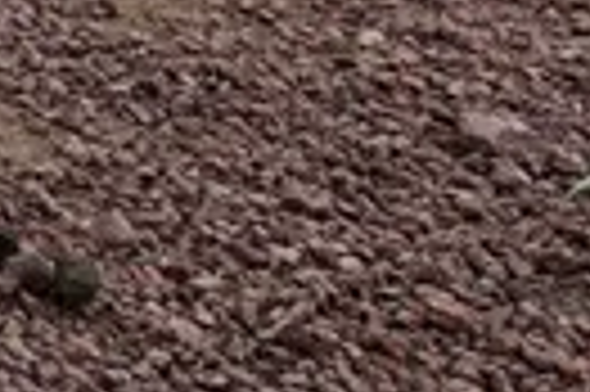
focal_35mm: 187
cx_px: -1639
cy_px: -635
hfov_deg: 7.9
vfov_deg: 6.8
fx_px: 3061
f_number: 1.7
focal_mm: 6.3
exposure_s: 1/1286
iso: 80
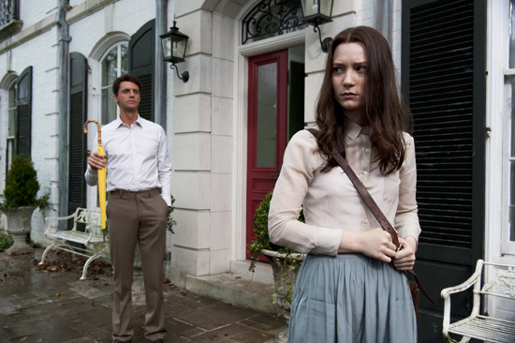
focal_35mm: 32
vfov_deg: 41.1
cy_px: 172
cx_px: 258
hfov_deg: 58.7
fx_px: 457
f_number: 7.1
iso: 400
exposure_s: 1/200
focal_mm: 32
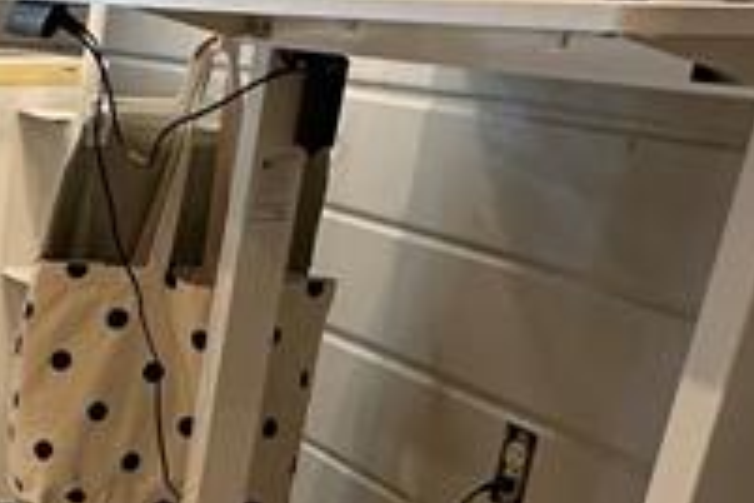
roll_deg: -0.2
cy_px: 653
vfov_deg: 17.3
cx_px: -398
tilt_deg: -23.4
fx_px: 1550
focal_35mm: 74
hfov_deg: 22.2
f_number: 2.2
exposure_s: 1/60
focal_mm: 2.22
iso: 200
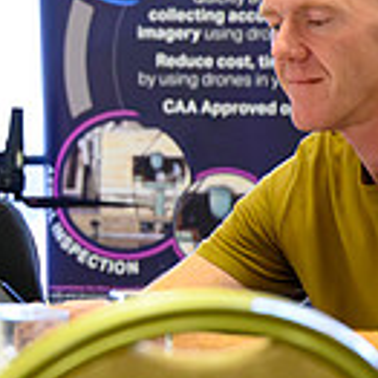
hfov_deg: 5.9
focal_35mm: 294
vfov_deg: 6.0
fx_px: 3632
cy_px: 79
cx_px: -246
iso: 12800
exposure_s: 1/200
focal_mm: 70
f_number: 2.8
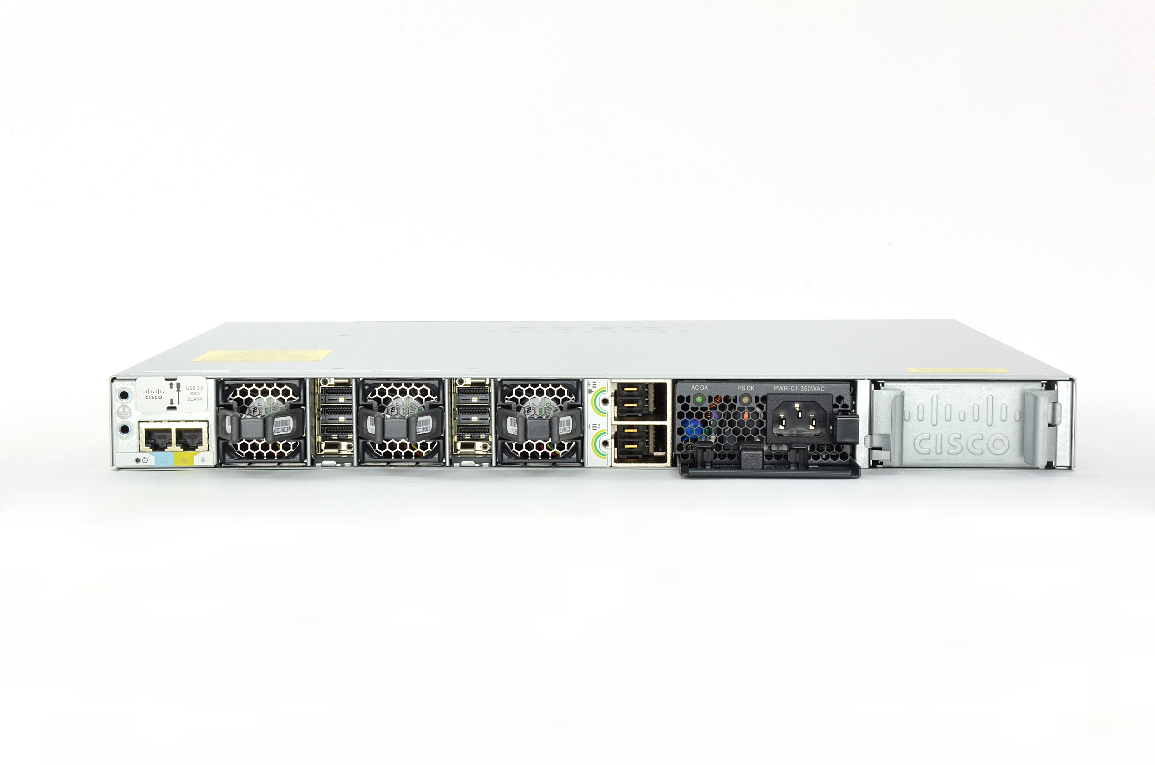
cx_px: 578
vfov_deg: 15.6
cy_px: 382
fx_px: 2785
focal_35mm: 87
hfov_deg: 23.4
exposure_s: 1/1.3
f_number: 22
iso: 100
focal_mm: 58
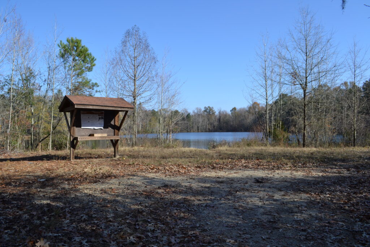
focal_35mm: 27
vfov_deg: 47.9
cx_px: 185
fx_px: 278
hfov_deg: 67.4
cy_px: 124
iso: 100
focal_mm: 18
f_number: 7.1
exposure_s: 1/200
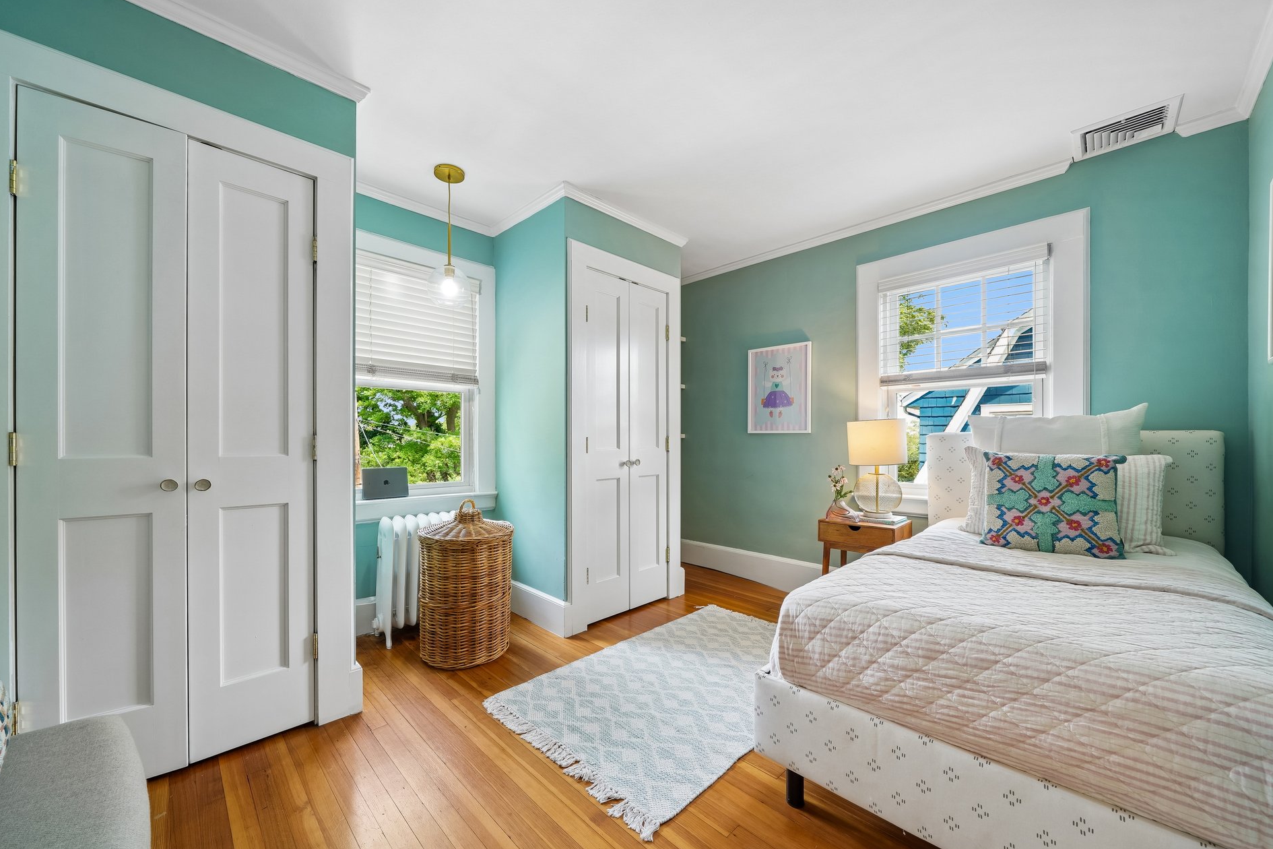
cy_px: 440
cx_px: 621
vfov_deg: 85.4
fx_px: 460
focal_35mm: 13
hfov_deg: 108.3
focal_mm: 12
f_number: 10
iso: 100
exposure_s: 1/3.33
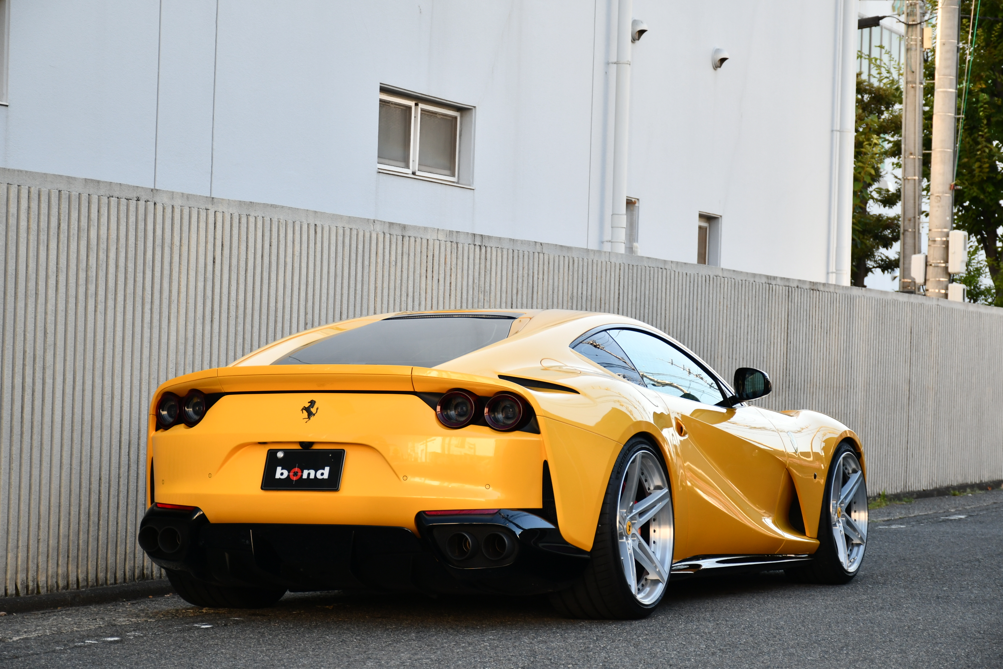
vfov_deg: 14.7
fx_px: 2591
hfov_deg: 21.9
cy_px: 334
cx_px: 502
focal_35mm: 93
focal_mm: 62
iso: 280
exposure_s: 1/100
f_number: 5.6
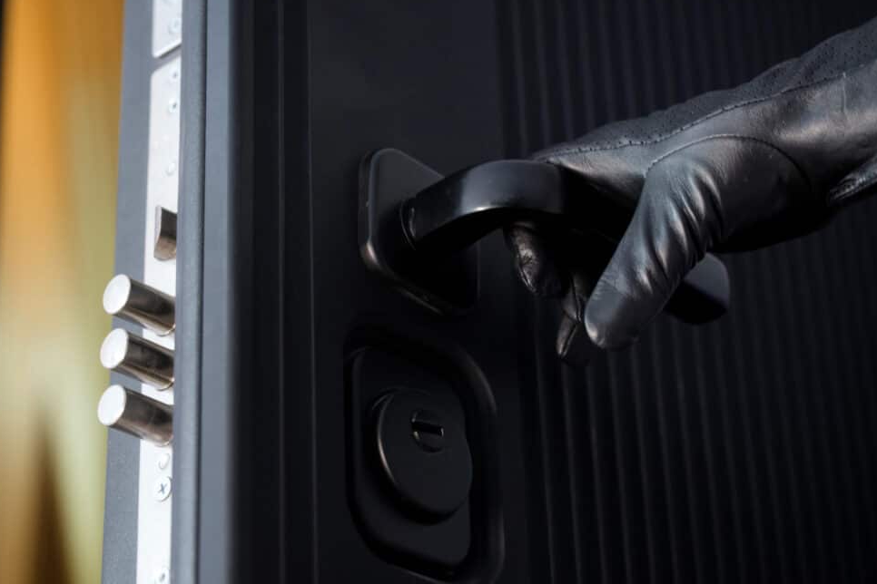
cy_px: 308
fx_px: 2119
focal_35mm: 87
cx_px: 387
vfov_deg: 15.7
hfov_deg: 23.4
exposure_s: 1/50
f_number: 3.5
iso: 3200
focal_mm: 70
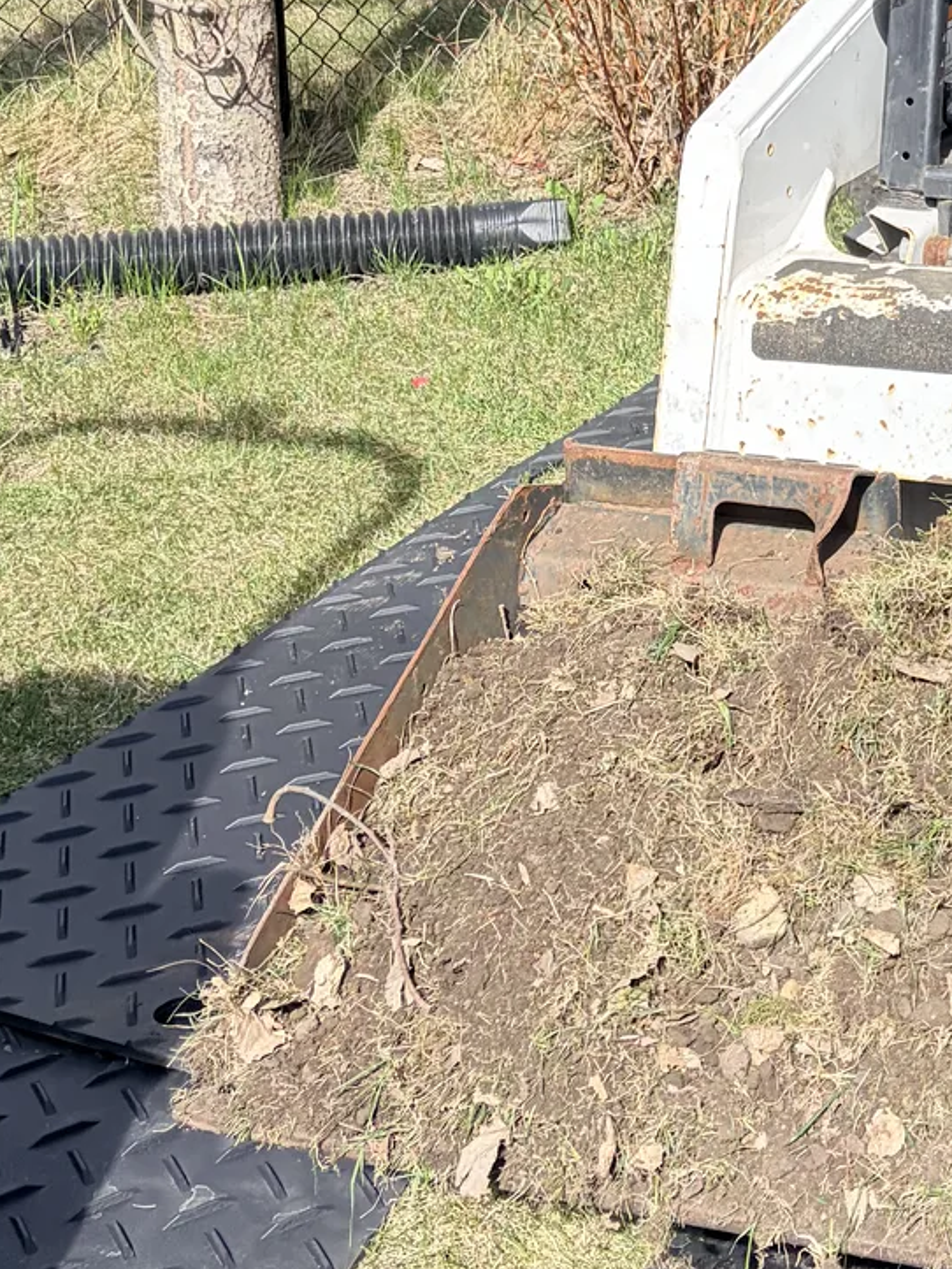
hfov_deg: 18.8
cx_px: 1279
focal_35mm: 72
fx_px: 2639
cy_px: 149
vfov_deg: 26.2
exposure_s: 1/2747
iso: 50
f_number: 1.6
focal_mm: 5.96
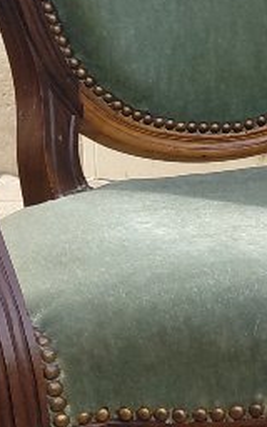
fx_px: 1444
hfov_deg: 8.9
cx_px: 766
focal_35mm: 124
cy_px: 245
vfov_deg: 16.8
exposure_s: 1/292
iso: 50
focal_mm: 4.69
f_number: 1.8
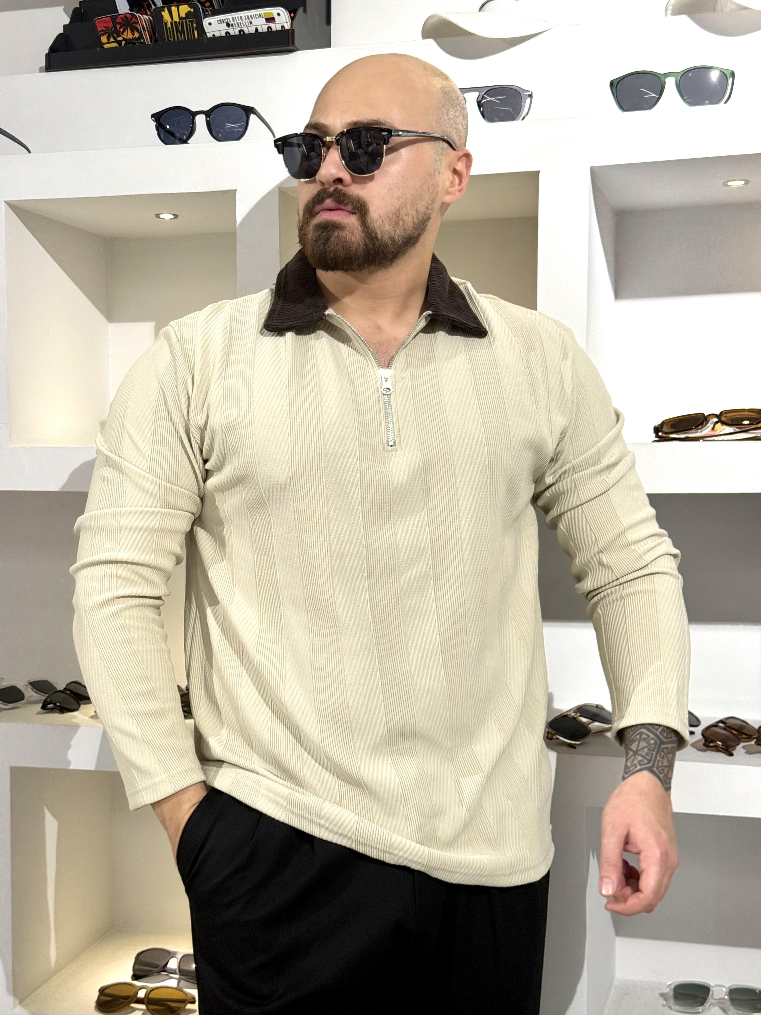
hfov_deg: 30.3
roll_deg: +0.1
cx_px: 380
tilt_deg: -2.0
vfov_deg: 39.7
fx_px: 1407
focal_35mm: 48
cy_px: 508
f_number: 1.78
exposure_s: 1/100
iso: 64
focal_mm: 6.76
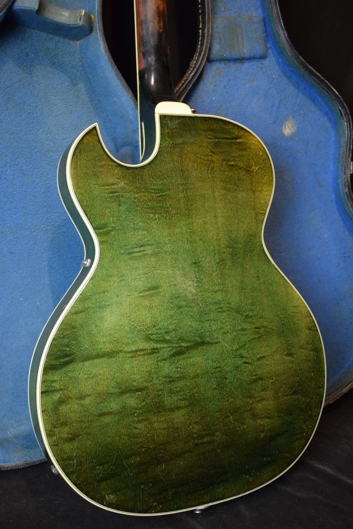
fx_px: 640
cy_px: 264
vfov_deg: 45.0
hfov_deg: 30.8
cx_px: 176
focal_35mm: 44
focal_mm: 29
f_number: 4.2
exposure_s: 1/30
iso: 2200
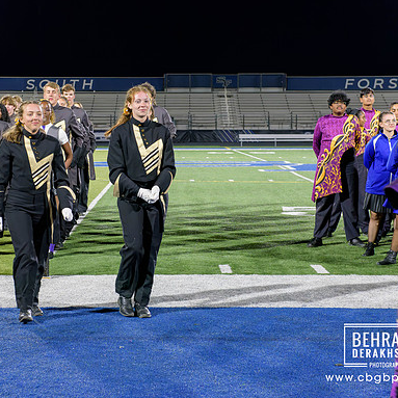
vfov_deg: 19.7
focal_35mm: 88
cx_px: 157
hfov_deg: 19.7
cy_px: 199
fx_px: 1145
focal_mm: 66
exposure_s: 1/200
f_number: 6.3
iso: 5600
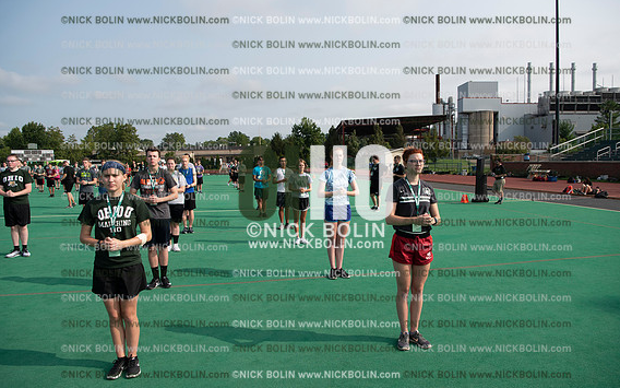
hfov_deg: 72.5
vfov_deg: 49.3
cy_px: 197
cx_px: 315
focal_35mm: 25
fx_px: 422
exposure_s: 1/640
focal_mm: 24
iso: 125
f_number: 5.6
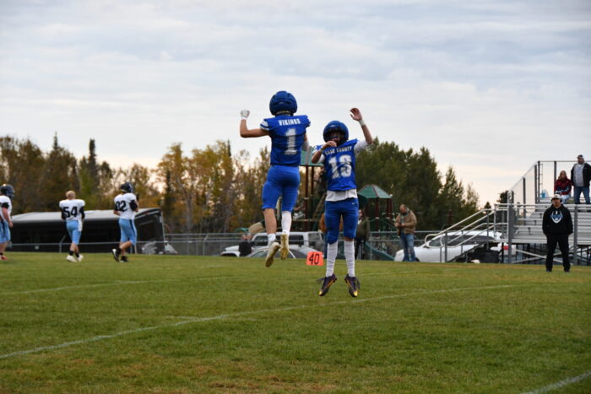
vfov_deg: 12.2
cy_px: 197
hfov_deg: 18.3
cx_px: 296
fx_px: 1839
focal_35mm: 112
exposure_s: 1/500
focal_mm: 75
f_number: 5
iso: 2500
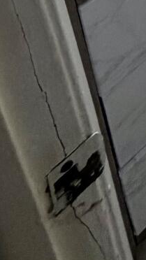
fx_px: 565
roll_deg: -4.8
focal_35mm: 82
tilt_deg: -21.5
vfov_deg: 13.3
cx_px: 467
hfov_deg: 10.0
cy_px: -435
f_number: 2.2
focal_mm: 2.22
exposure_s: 1/120
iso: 100
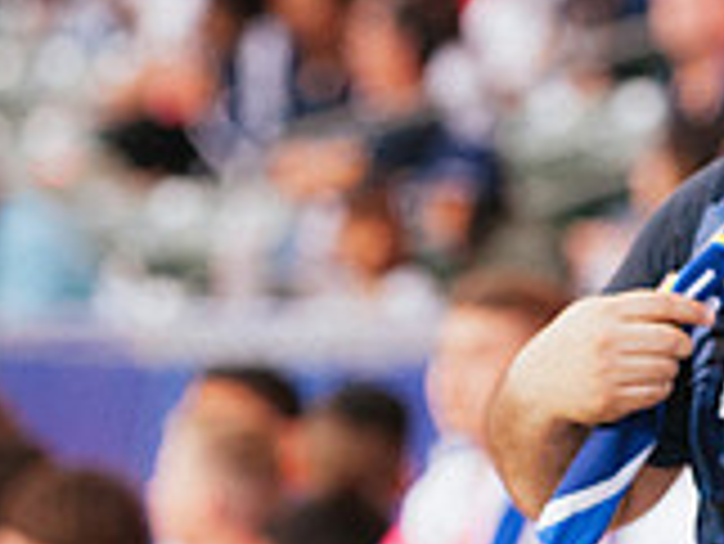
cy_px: 486
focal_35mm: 467
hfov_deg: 4.2
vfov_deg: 3.2
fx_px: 9775
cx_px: 755
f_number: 2.8
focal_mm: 135
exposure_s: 1/640
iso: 1600
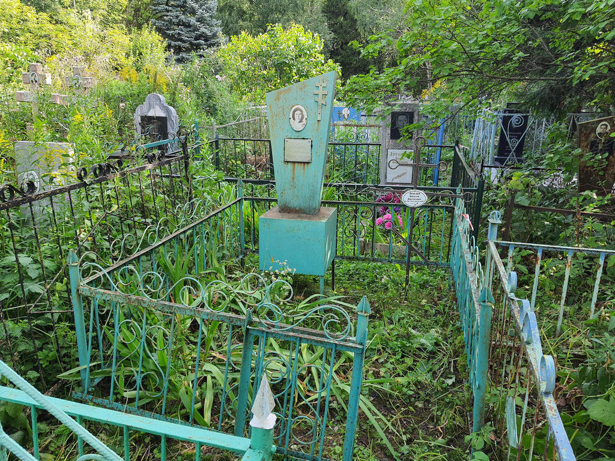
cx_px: 308
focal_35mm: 26
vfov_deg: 53.1
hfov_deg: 67.3
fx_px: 462
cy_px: 230
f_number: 1.7
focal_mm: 4.32
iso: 50
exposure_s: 1/208
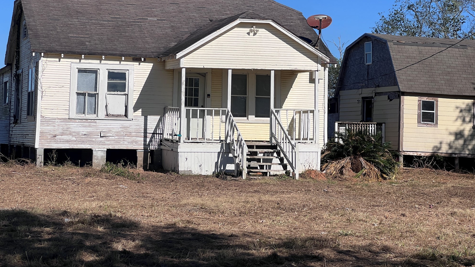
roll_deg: -0.9
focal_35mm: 86
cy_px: 99
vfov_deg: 14.0
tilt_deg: +3.0
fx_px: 1083
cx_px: 233
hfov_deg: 24.7
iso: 32
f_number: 2.8
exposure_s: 1/1357
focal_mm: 9
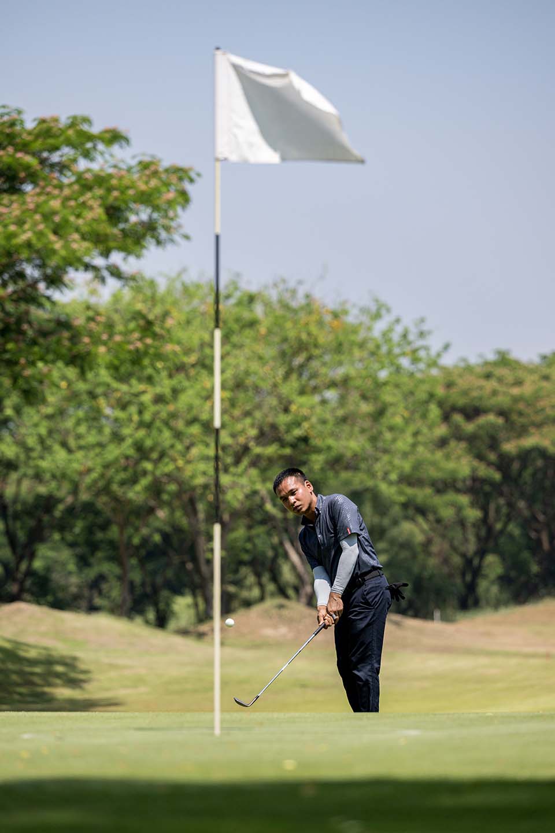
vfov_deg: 12.8
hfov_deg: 8.6
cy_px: 416
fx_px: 3700
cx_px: 278
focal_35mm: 160
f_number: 3.5
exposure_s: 1/3200
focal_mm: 160
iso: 450
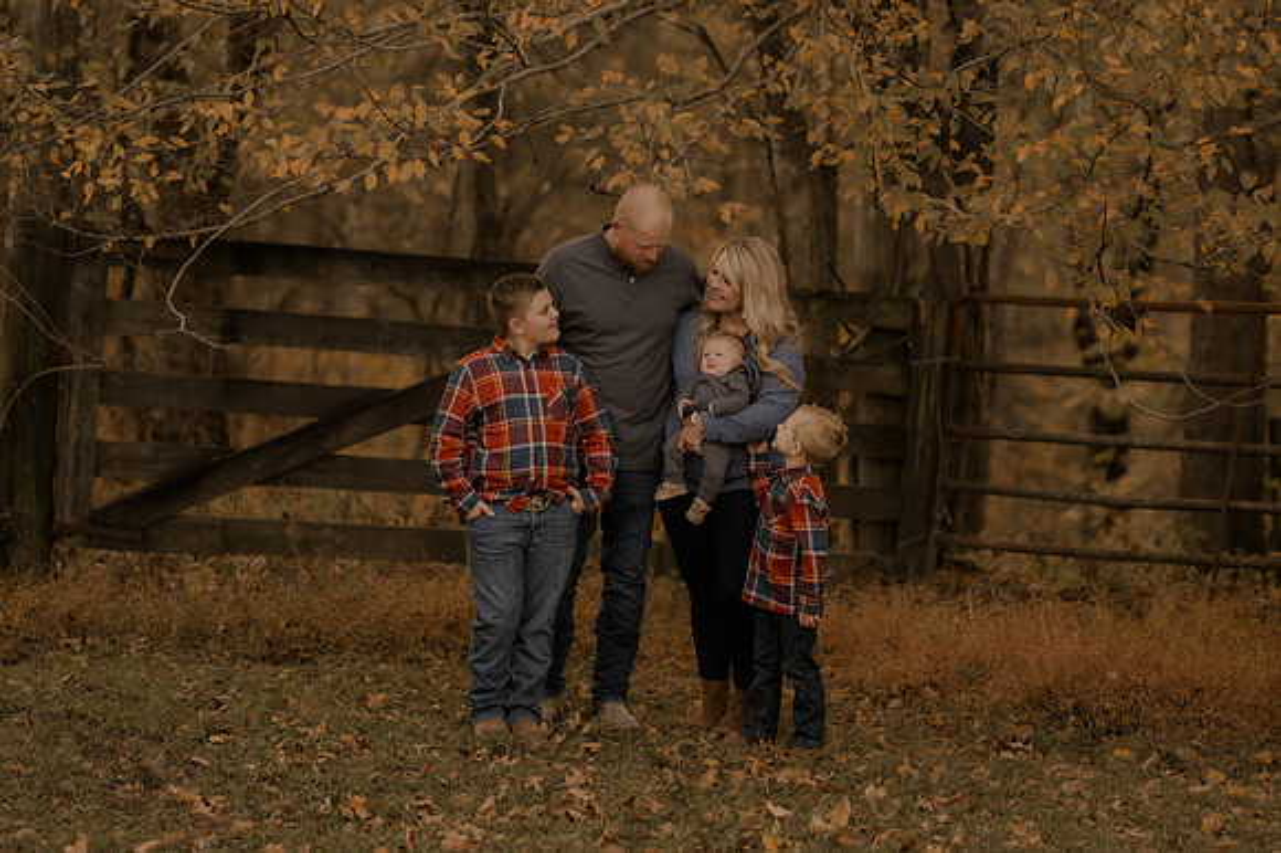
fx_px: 4516
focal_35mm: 127
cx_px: 640
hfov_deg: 16.1
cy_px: 426
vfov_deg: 10.8
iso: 200
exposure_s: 1/400
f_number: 1.4
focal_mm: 85
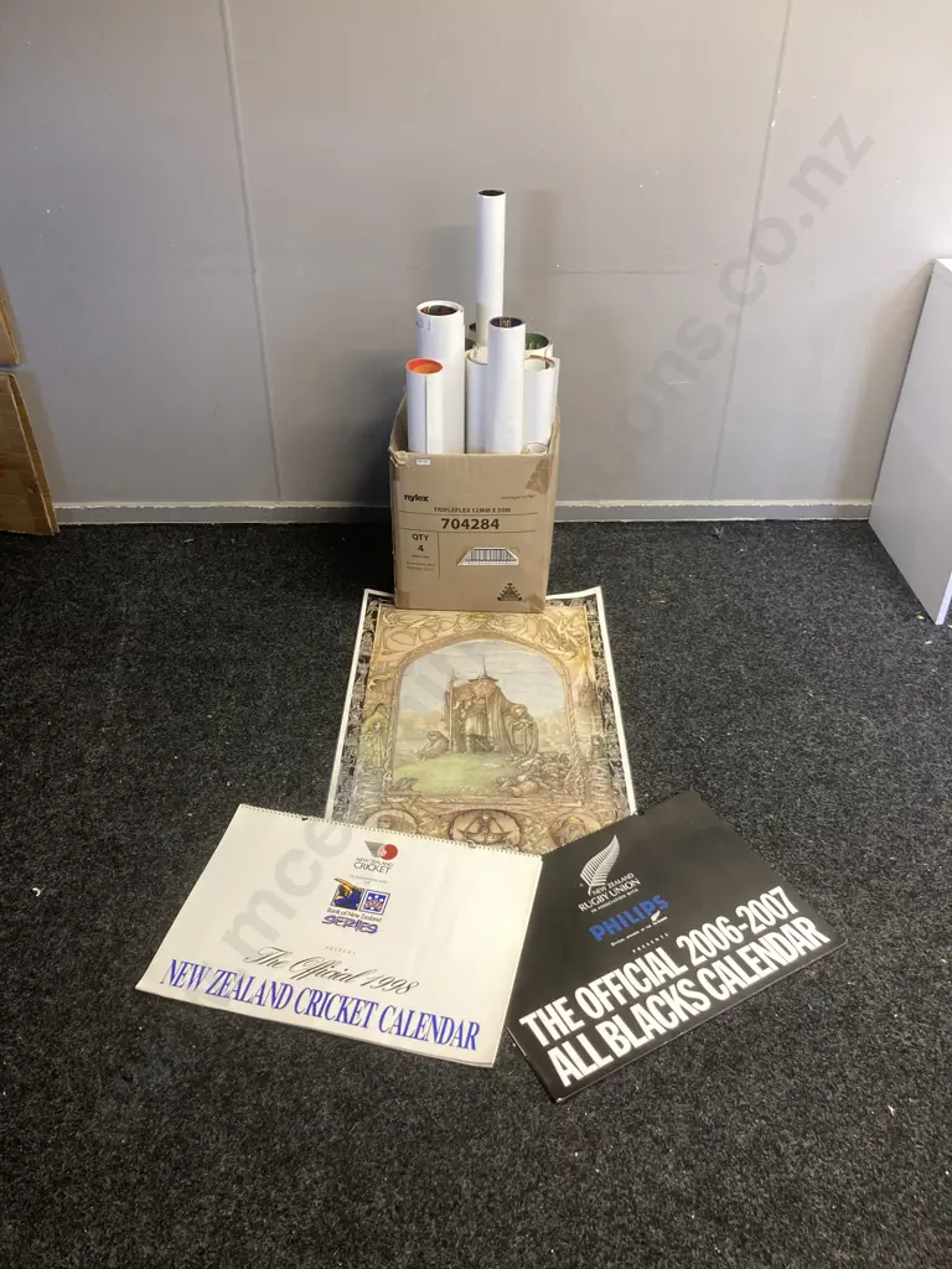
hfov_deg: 49.7
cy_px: 634
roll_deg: -2.2
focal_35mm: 28
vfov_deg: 63.4
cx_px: 476
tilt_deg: -33.7
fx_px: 1027
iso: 125
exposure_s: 1/50
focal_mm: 3.99
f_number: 1.8
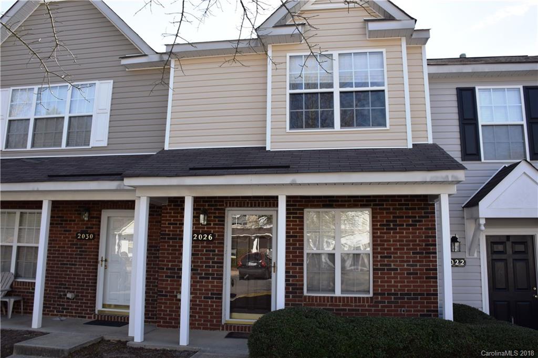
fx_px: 403
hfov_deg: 67.4
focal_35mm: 27
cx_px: 269
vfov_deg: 47.9
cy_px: 179
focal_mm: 18
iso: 250
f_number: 8
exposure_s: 1/250
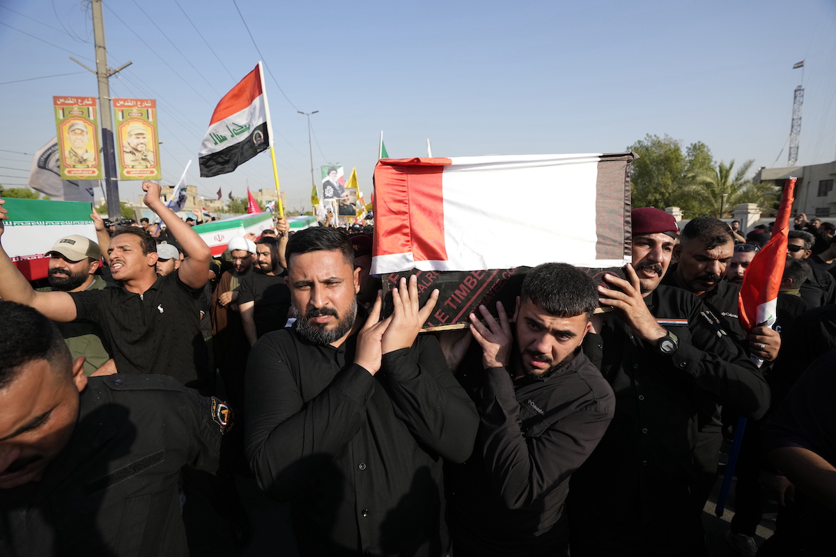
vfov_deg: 73.7
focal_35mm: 16
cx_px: 418
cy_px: 278
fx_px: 372
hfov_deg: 96.7
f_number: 4.5
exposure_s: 1/3200
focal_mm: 16
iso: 640
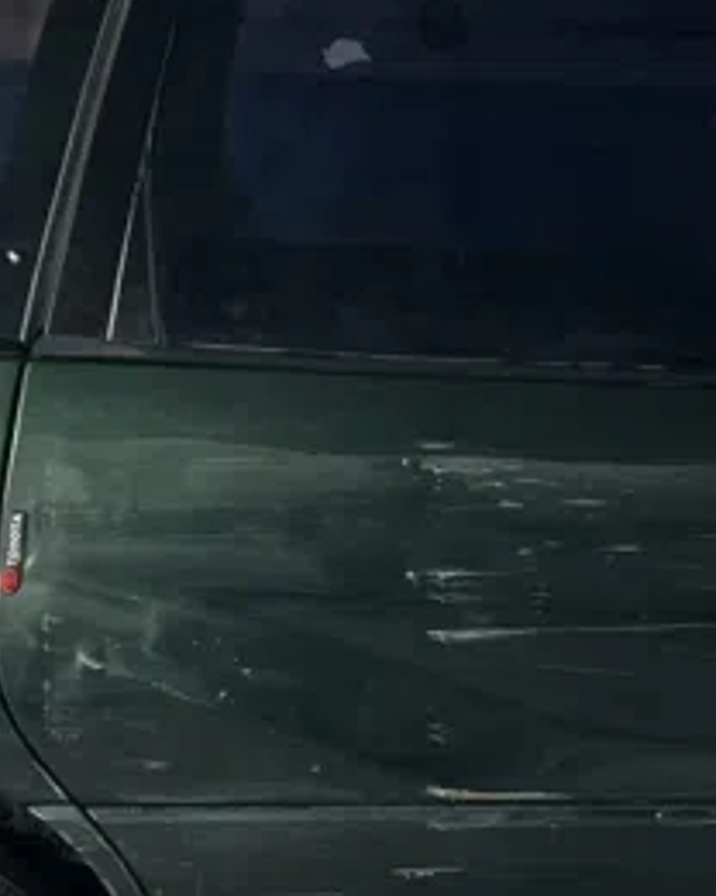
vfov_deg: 19.1
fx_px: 2649
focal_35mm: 100
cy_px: 665
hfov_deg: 15.1
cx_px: 716
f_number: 1.5
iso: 125
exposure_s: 1/121
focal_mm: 5.7
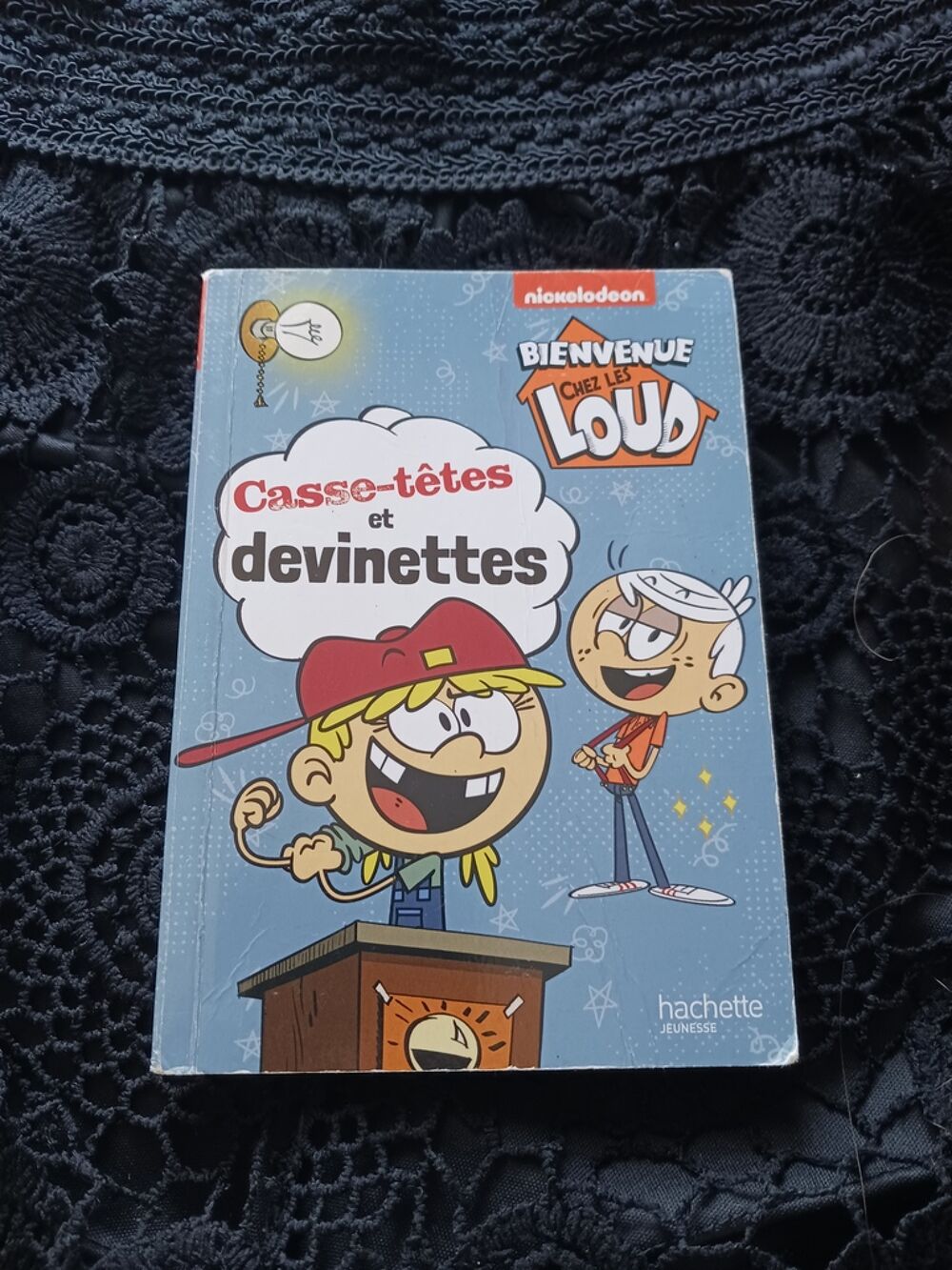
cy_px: 635
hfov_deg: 51.4
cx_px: 476
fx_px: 990
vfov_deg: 65.3
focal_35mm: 27
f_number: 1.8
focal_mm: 4
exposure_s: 1/33.3
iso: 250
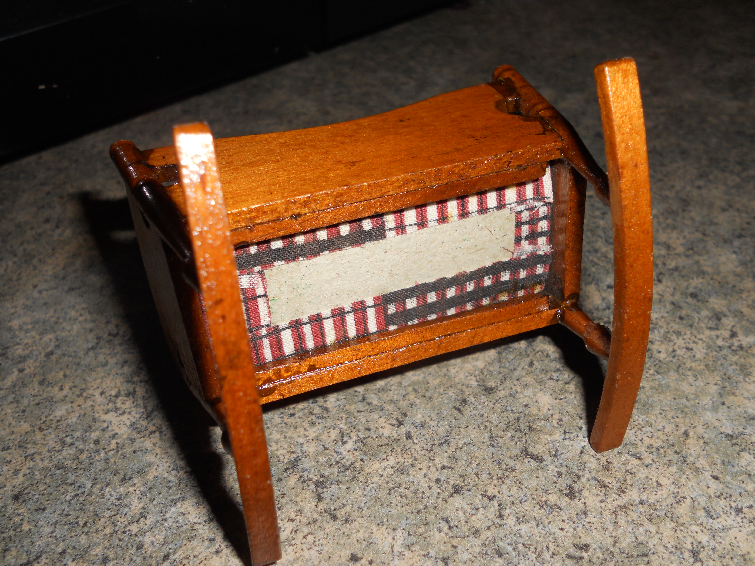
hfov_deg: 56.8
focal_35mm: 32
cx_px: 378
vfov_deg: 44.2
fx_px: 698
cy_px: 283
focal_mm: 5.8
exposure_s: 1/25
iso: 80
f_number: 8.8
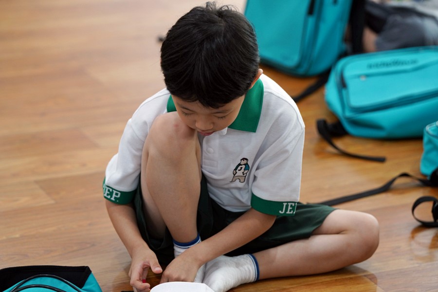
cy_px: 146
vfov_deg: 10.2
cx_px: 219
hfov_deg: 15.2
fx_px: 1642
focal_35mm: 135
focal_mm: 135
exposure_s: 1/160
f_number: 4
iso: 1600
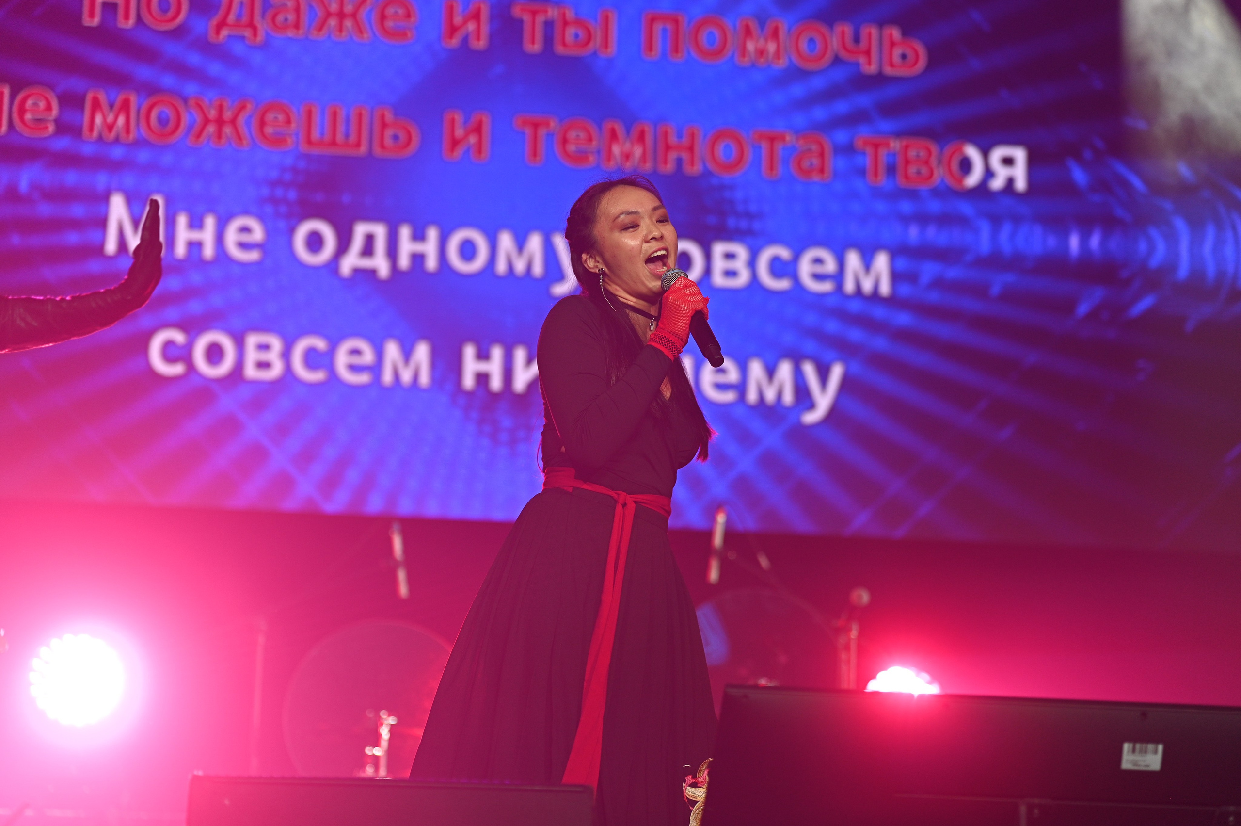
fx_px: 3307
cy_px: 413
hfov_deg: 21.3
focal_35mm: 96
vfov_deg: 14.2
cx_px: 620
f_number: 2.7
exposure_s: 1/250
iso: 250
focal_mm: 96
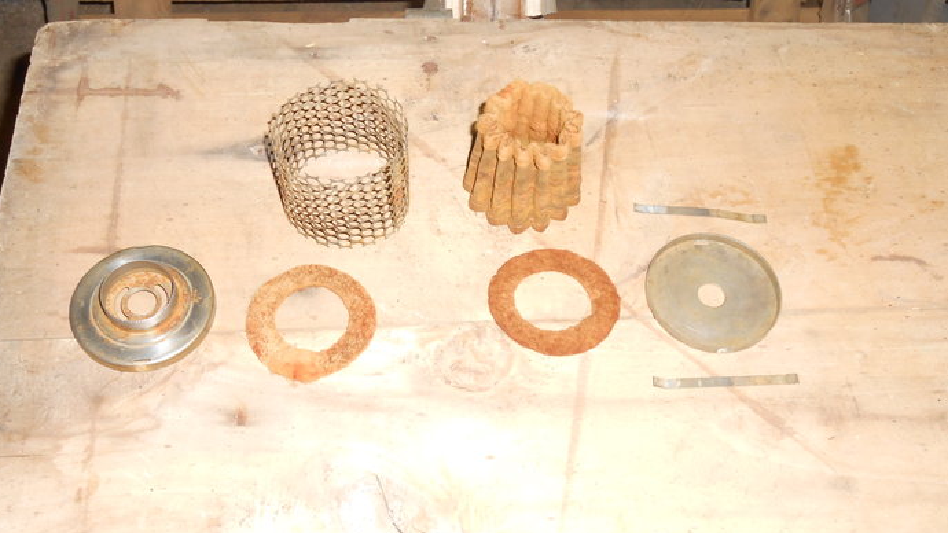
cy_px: 273
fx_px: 1056
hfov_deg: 48.4
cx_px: 471
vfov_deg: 28.3
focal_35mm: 42
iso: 200
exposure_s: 1/30
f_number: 4.2
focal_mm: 6.8
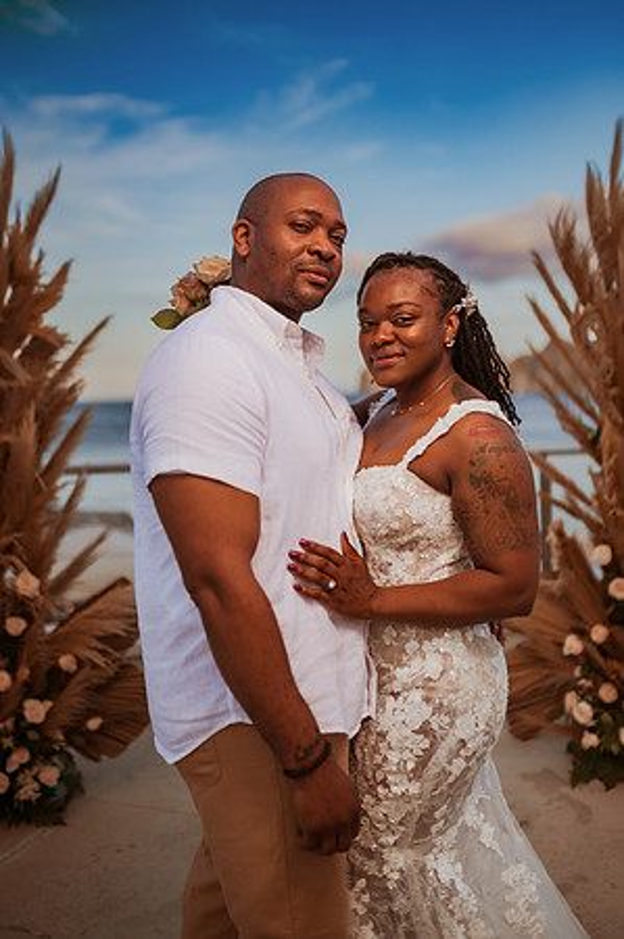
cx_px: 312
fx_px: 912
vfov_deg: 54.5
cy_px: 470
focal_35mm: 35
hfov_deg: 37.8
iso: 125
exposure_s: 1/8000
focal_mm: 35
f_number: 1.6
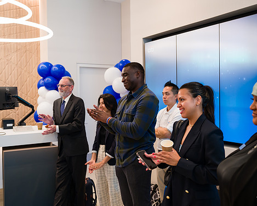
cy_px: 99
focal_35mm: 38
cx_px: 142
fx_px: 289
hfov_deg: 47.9
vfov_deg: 39.1
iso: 400
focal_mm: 30.5
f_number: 3.2
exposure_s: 1/200
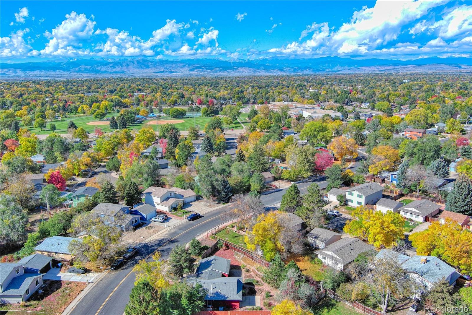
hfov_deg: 63.7
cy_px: 158
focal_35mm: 29
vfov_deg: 44.9
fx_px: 380
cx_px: 236
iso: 100
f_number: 2.8
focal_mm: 10.6
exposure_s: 1/1248
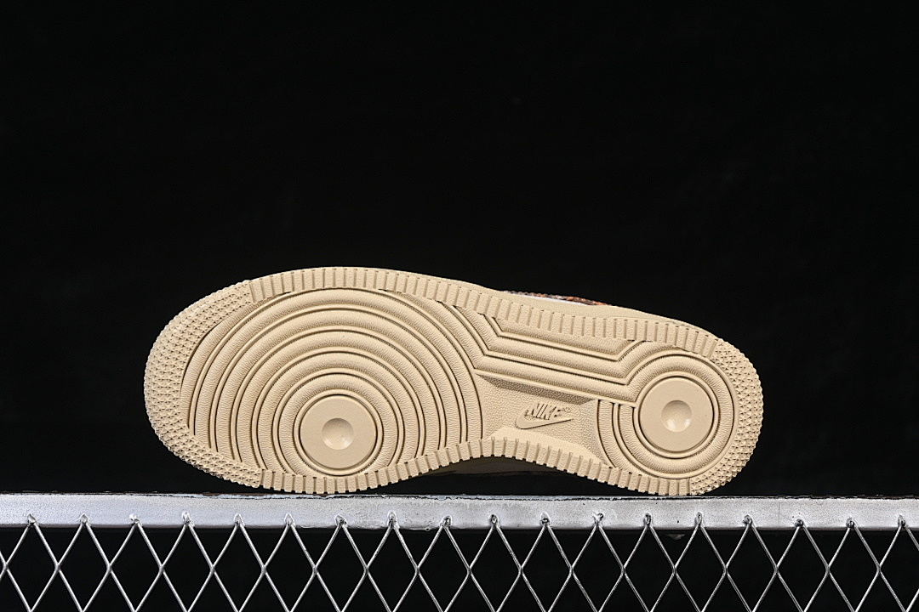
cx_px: 460
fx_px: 1914
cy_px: 306
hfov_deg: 27.0
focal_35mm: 75
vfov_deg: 18.2
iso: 160
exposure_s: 1/80
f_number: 7.1
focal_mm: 50
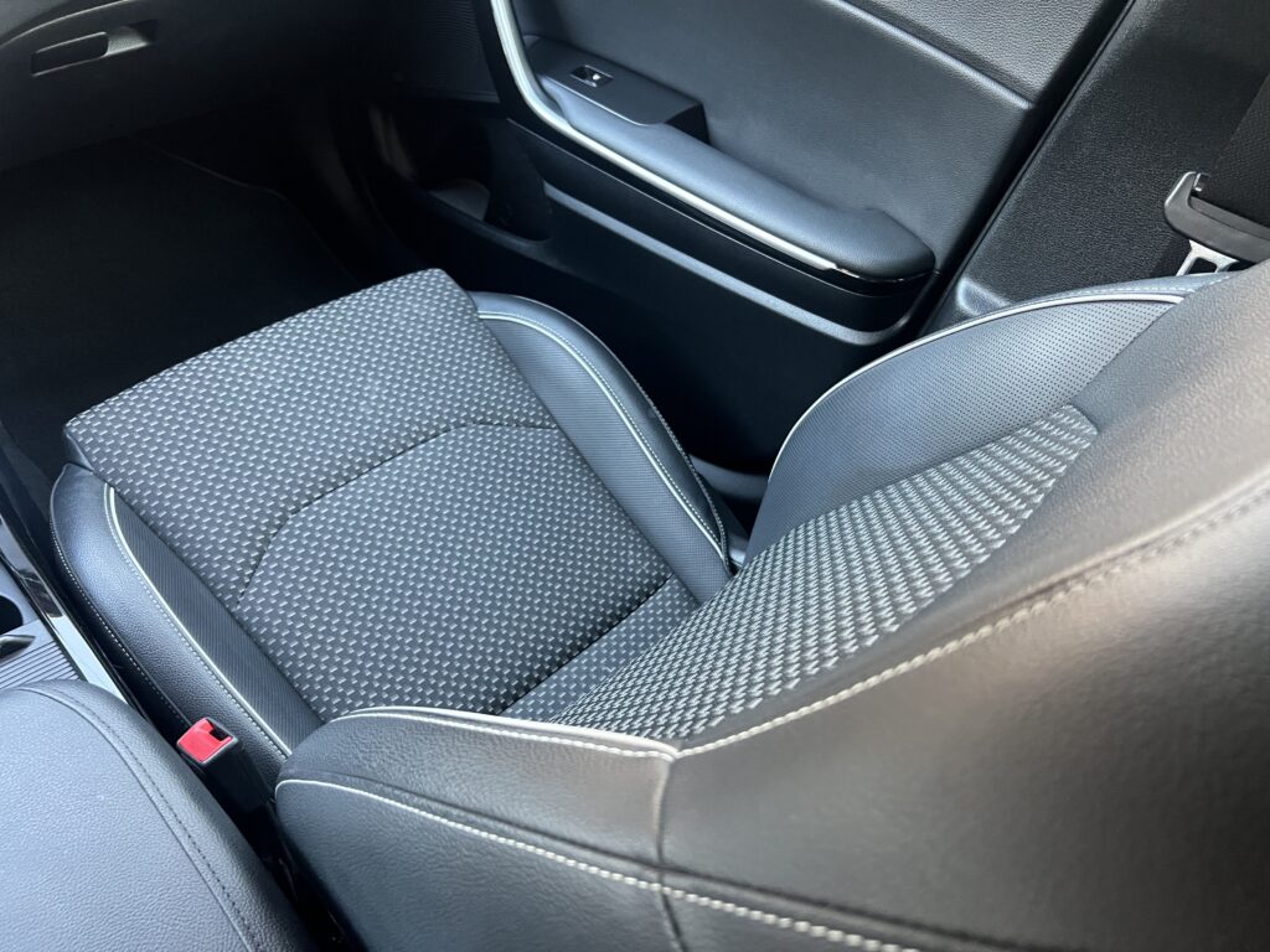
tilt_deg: -46.7
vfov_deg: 53.1
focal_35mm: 26
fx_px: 954
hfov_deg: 67.3
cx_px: 635
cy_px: 476
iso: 500
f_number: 1.5
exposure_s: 1/56
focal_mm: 5.7
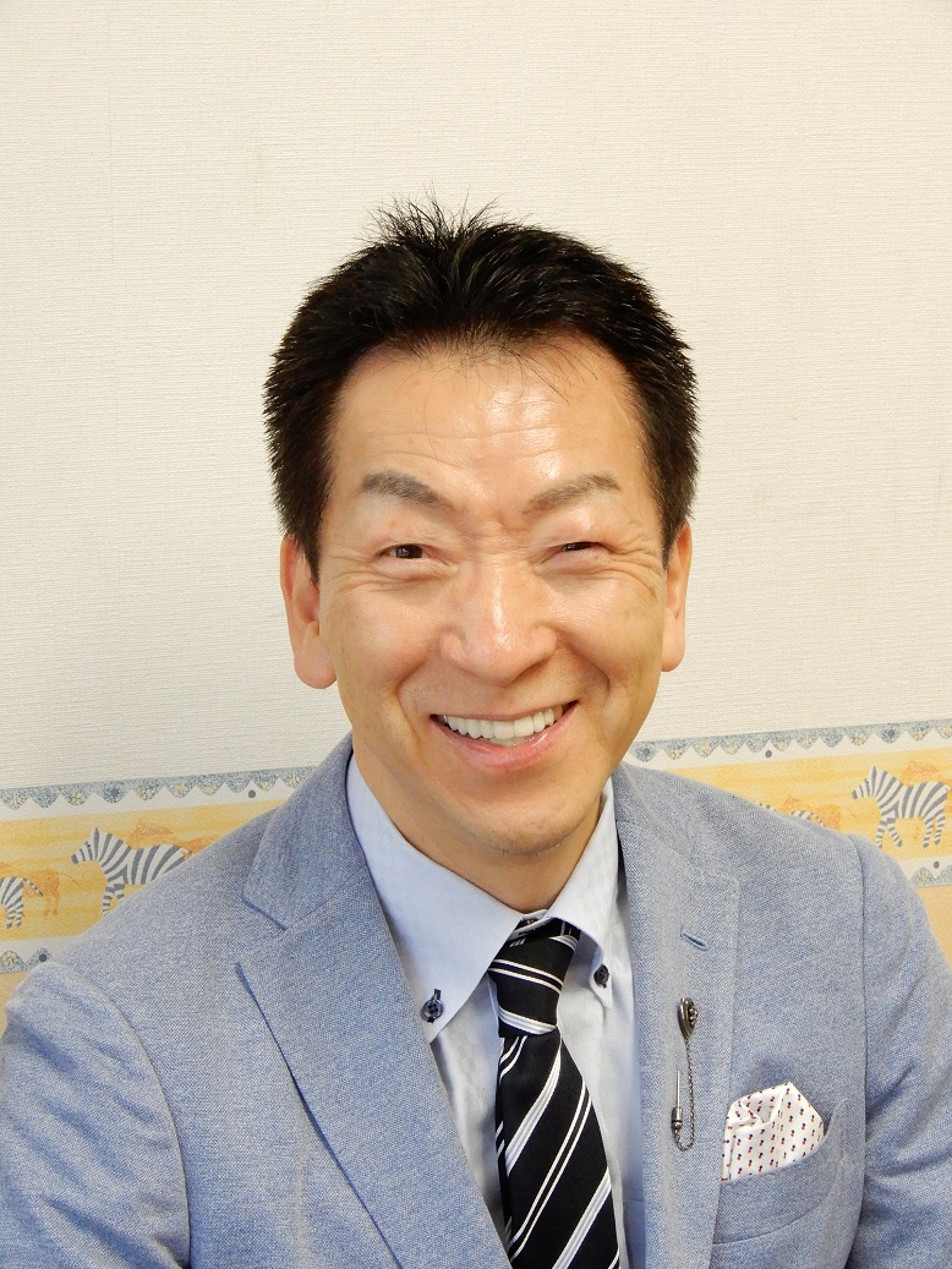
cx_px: 476
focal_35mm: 85
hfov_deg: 17.4
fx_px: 3116
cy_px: 634
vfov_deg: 23.0
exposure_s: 1/13
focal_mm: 15.2
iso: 200
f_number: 5
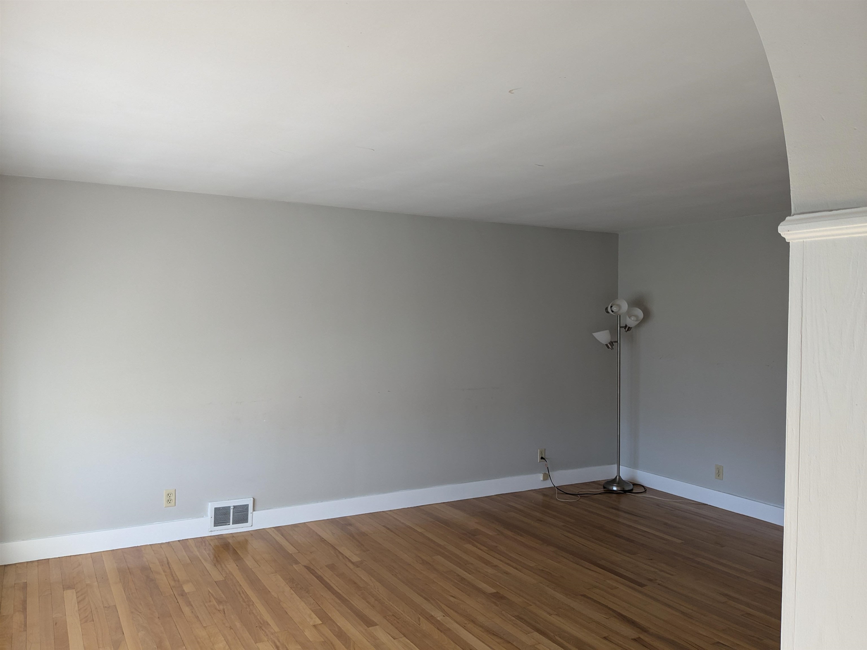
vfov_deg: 51.4
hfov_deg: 65.3
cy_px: 325
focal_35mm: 27
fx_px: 676
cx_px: 434
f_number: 1.73
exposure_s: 1/60
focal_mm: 4.38
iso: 59
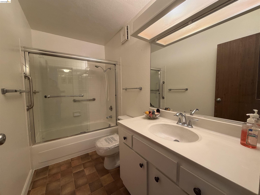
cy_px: 98
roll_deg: +1.9
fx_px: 105
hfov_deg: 102.1
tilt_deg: -4.1
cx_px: 130
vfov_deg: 85.7
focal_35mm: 14
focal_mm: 2.22
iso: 200
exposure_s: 1/60
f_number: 2.2
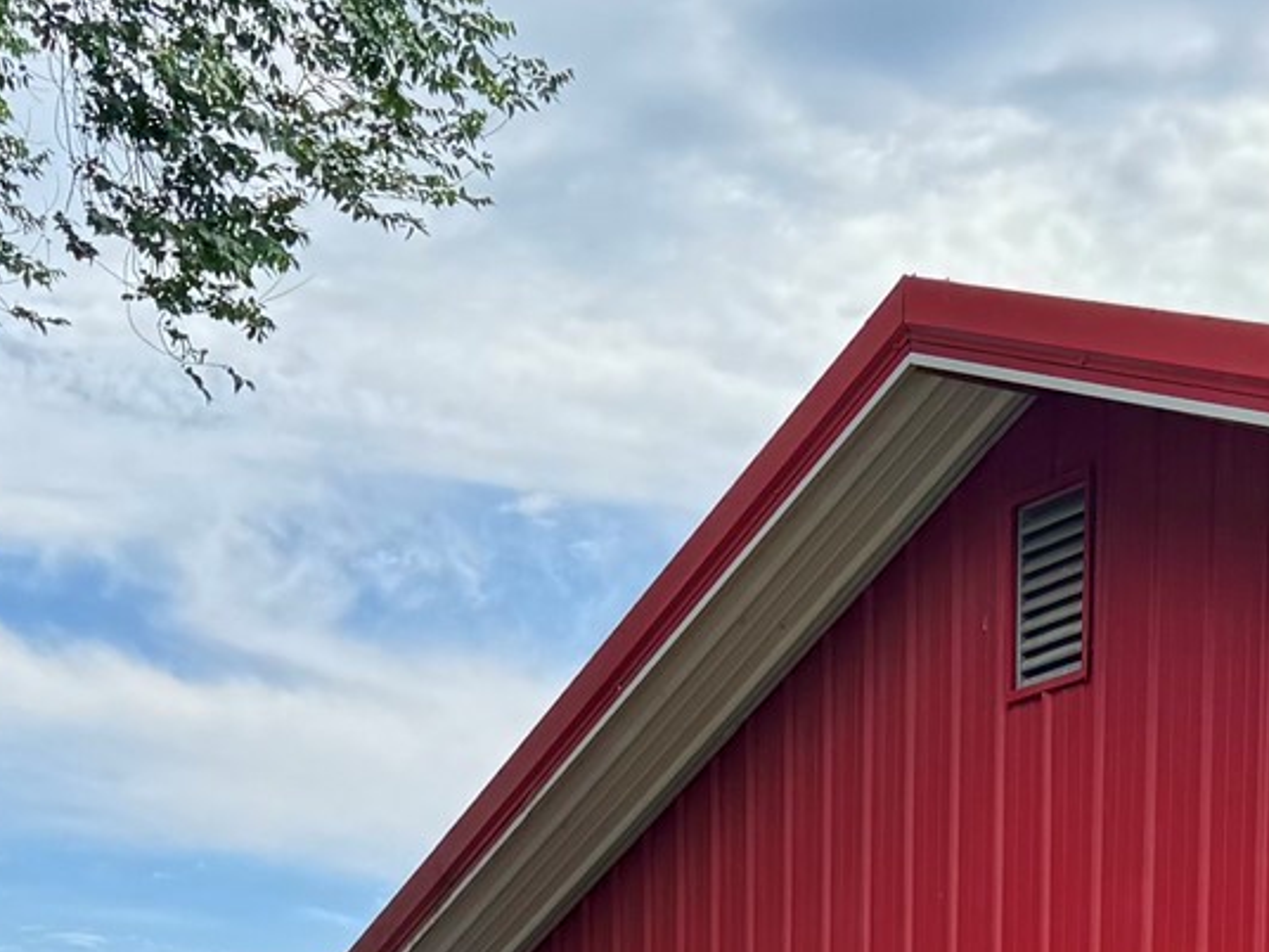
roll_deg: -0.7
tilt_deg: -3.2
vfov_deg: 15.5
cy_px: 1511
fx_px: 3153
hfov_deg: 22.6
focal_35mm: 86
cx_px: 874
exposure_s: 1/1339
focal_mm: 6.76
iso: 80
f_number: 1.78
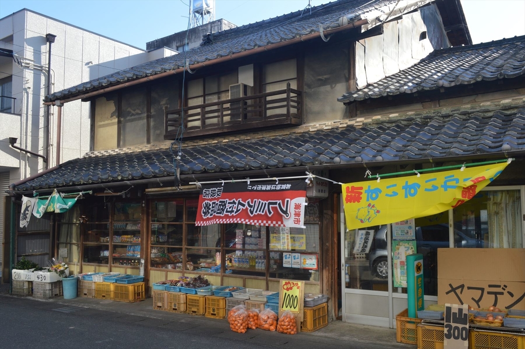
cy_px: 174
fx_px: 481
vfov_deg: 39.9
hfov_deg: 57.3
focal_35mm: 33
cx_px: 262
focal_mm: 22
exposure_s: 1/320
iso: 400
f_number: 9
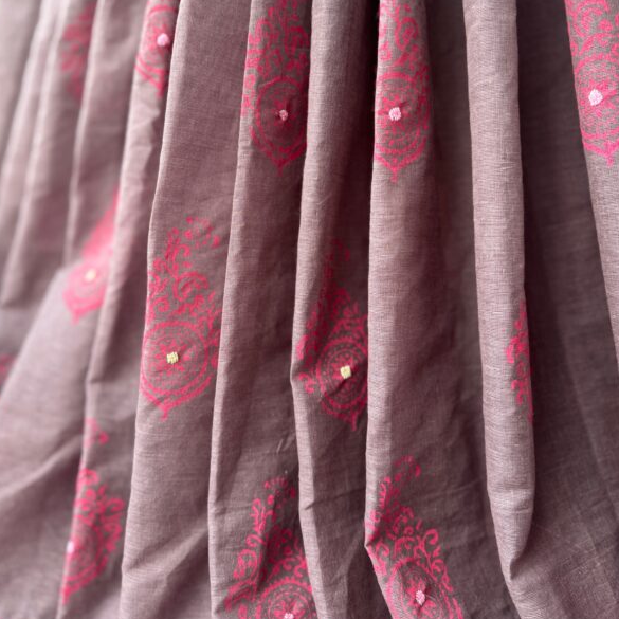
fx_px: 587
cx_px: 312
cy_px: 244
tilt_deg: -23.2
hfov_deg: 55.6
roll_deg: -1.7
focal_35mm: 29
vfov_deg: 55.2
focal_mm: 6.76
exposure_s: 1/121
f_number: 1.78
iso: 200
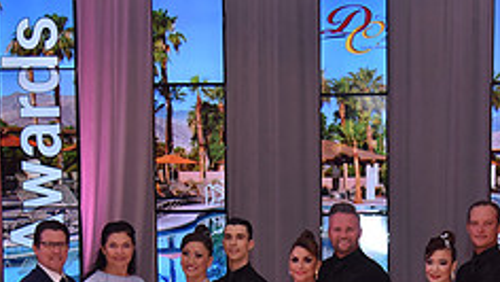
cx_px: 335
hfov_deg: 21.7
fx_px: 1300
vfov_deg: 12.1
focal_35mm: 98
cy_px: 342
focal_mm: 38
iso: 1000
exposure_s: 1/250
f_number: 4.5
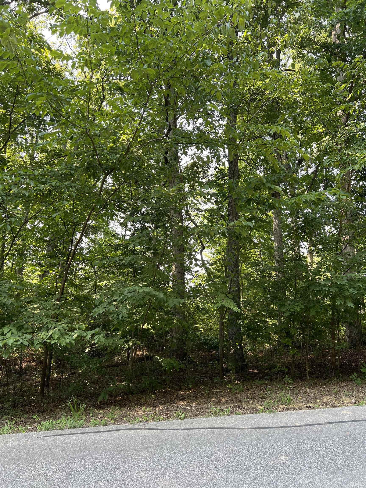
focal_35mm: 26
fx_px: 367
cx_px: 183
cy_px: 244
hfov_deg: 53.1
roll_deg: -2.1
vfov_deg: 67.3
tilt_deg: +11.9
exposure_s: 1/152
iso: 50
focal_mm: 5.7
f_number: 1.5
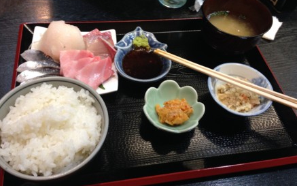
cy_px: 83
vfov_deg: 35.3
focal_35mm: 36
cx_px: 147
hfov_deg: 54.0
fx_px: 291
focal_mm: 4.12
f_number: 2.4
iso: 200
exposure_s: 1/20
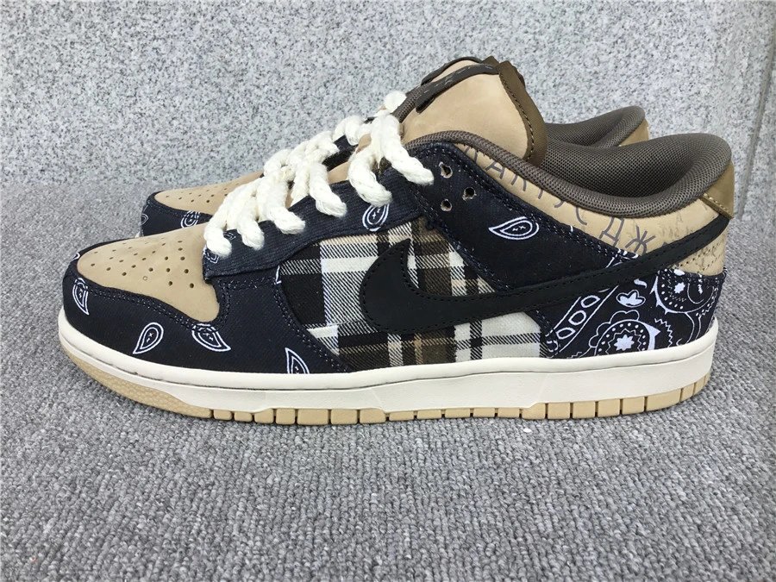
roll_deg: -0.6
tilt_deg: -22.5
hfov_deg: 58.4
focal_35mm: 31
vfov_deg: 45.4
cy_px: 291
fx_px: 695
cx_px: 388
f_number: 2.4
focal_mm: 3.3
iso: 25
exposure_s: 1/395
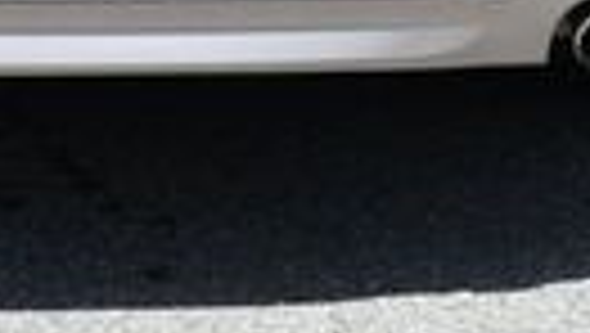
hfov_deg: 7.0
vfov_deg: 3.9
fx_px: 4808
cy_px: -428
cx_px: 32
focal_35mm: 307
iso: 100
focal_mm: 30
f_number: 9
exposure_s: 1/320
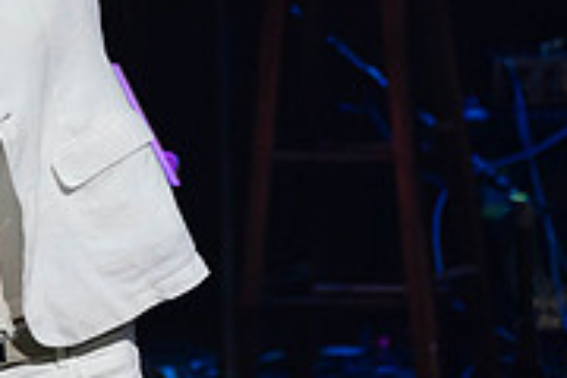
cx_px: 94
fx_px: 24048
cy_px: 11
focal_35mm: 1527
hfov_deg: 1.4
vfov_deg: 0.9
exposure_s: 1/250
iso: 2500
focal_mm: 400
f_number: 5.6
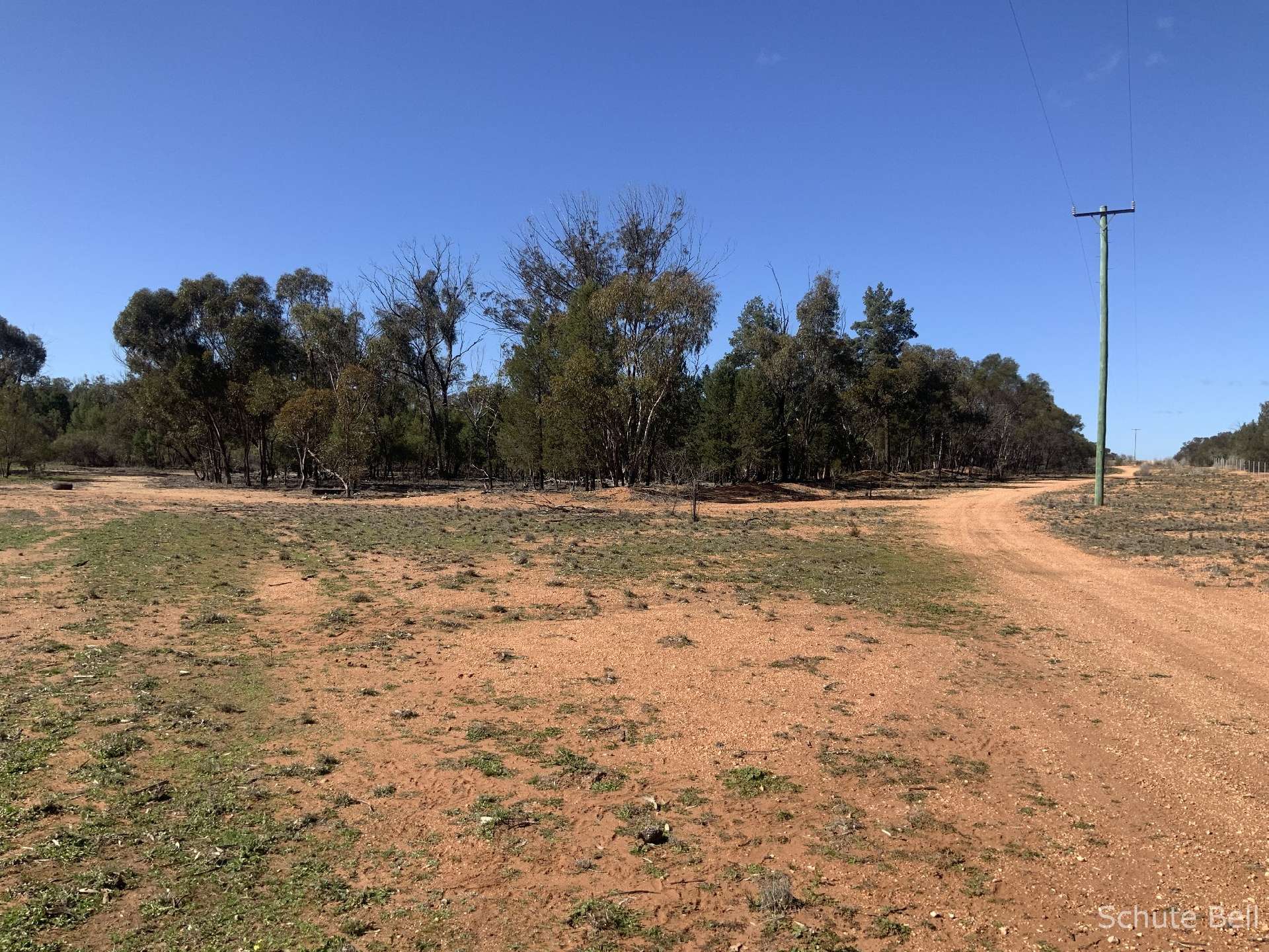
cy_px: 476
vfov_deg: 48.2
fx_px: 1063
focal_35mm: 29
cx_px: 634
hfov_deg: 61.7
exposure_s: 1/1577
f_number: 1.8
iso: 16
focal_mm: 3
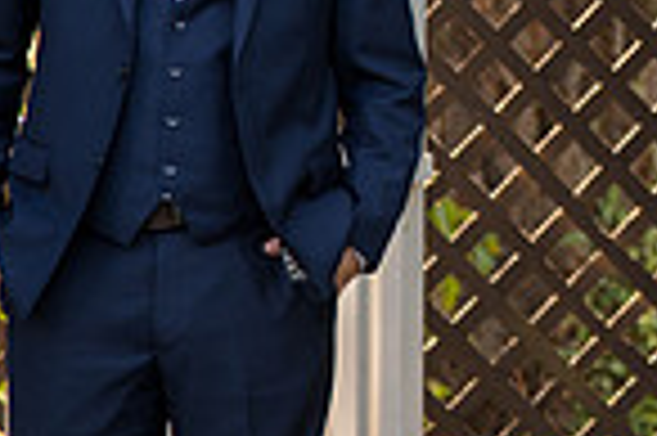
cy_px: -142
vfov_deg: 3.4
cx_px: 778
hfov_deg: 5.2
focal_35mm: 397
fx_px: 7237
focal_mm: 100
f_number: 4
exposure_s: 1/400
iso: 500
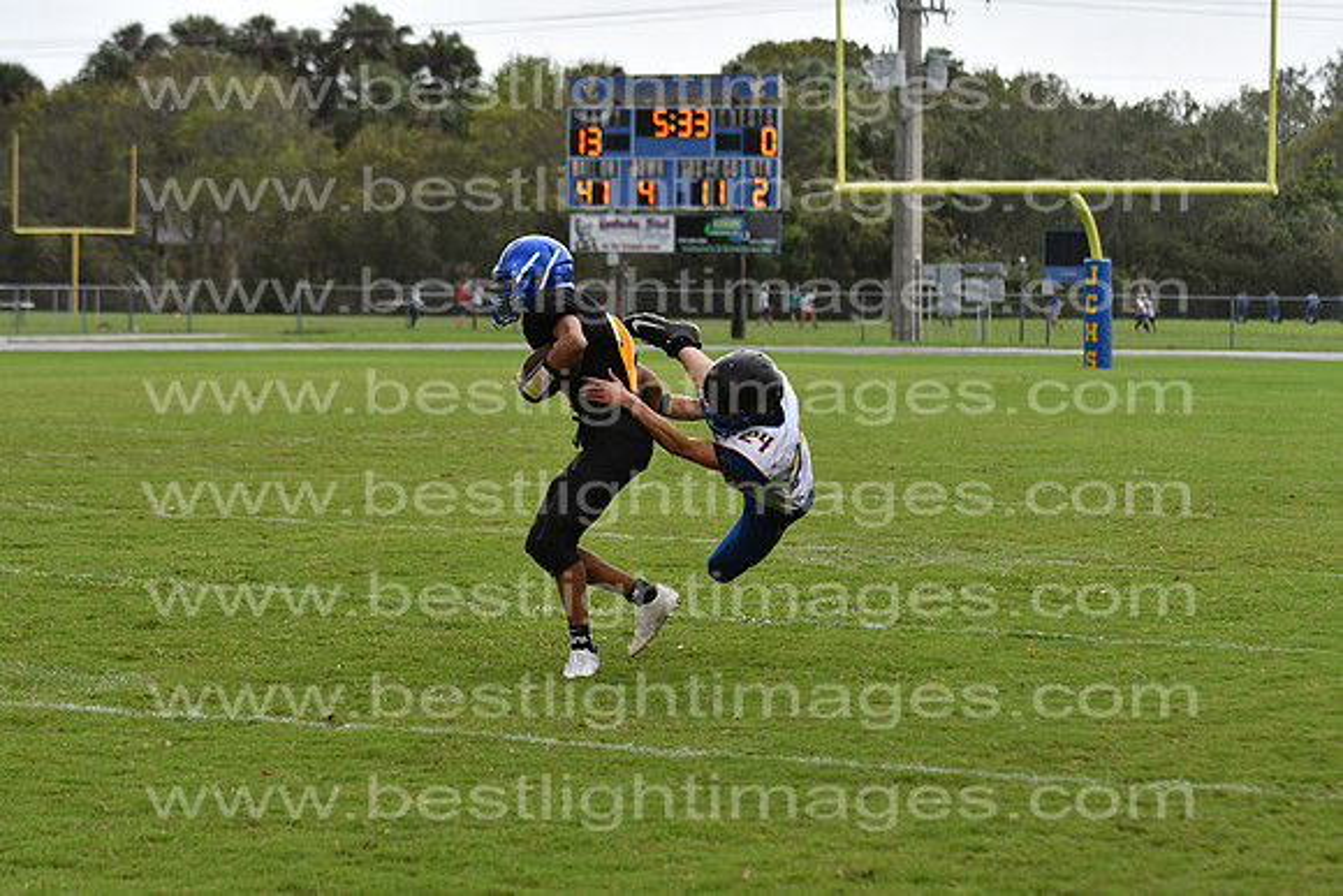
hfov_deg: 9.8
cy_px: 448
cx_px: 672
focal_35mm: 210
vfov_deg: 6.5
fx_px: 7836
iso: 1000
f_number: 3.5
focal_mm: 140
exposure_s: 1/2500
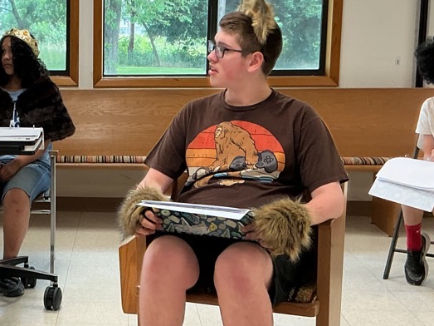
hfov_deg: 26.4
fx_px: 890
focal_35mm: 71
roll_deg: +0.6
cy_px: 174
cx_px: 35
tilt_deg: -8.9
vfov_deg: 20.7
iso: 40
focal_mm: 3
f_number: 1.8
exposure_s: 1/60
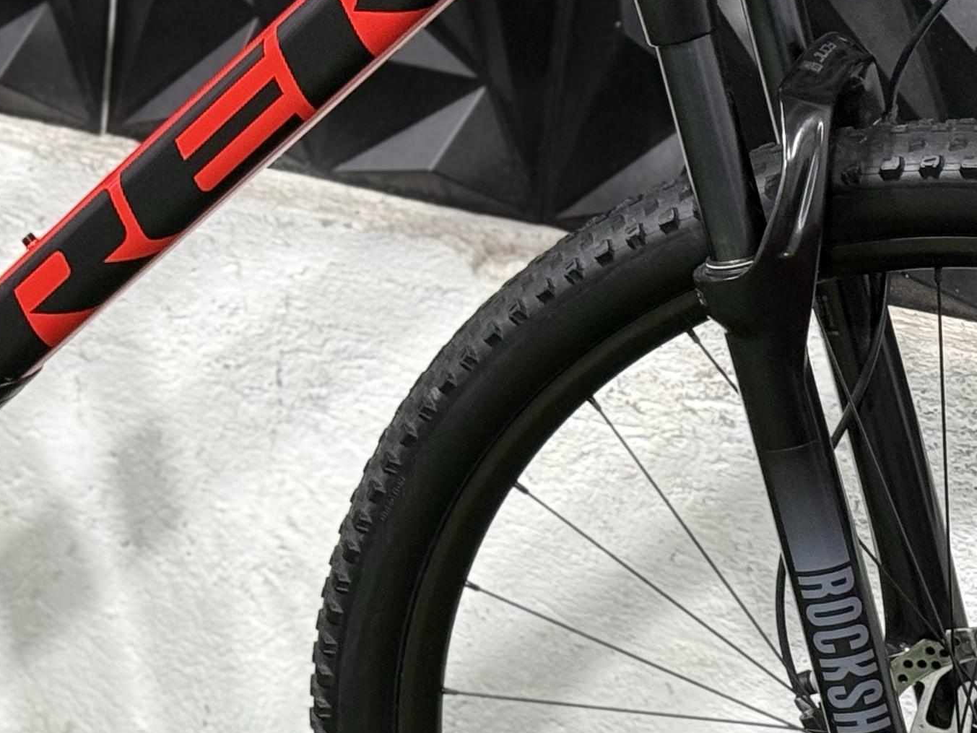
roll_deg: -4.7
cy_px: 343
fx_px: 4036
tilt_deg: -22.1
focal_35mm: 143
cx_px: 174
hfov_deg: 13.7
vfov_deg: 10.4
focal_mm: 6.76
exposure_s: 1/60
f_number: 1.78
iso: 200
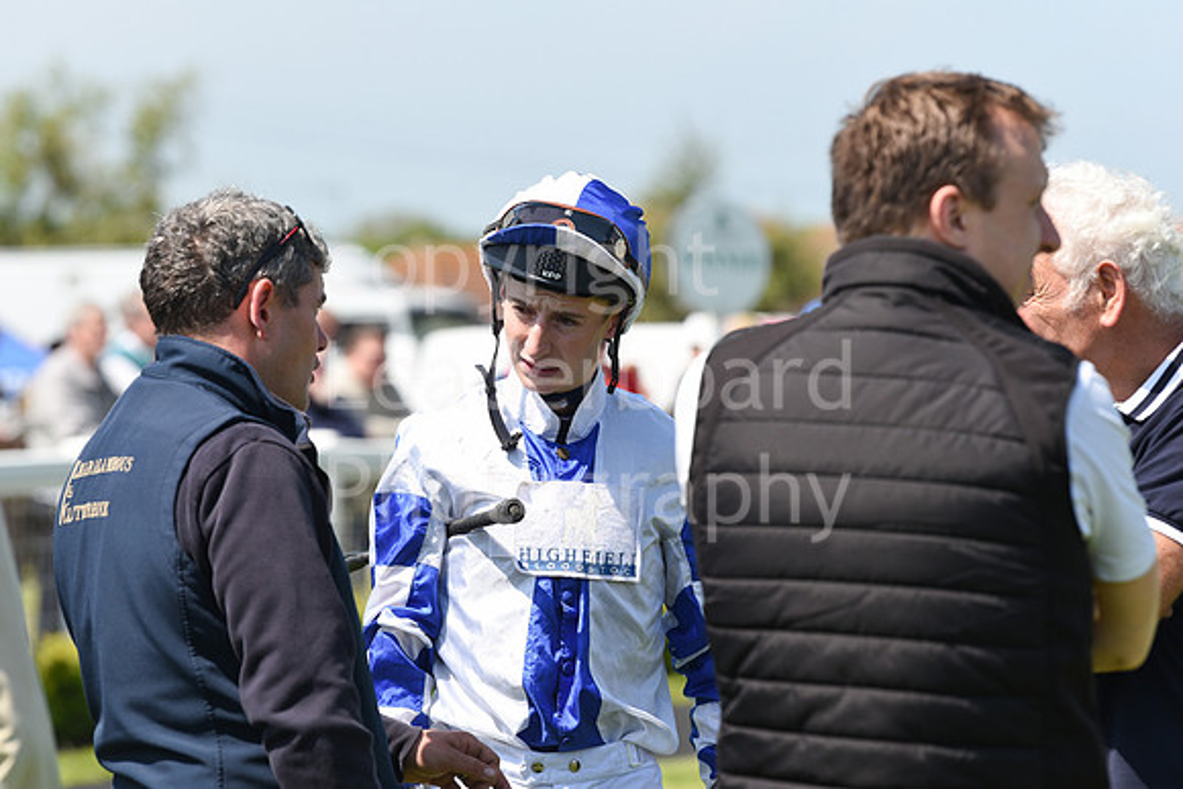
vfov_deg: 7.2
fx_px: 6245
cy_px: 394
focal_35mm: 190
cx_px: 592
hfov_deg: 10.8
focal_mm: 190
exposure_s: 1/1250
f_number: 5.6
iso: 320
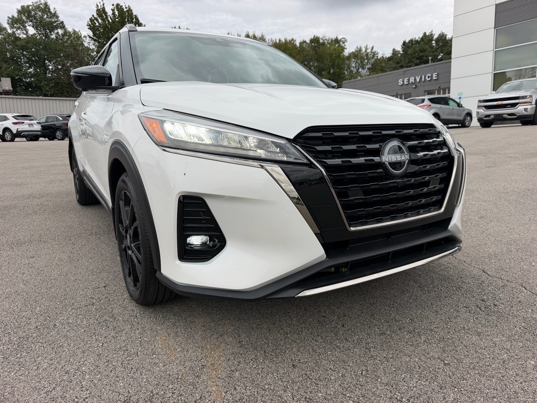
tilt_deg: -8.7
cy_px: 202
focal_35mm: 24
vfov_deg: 56.8
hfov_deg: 71.6
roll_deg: +0.9
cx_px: 268
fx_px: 372
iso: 80
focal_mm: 6.76
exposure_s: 1/365
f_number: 1.78
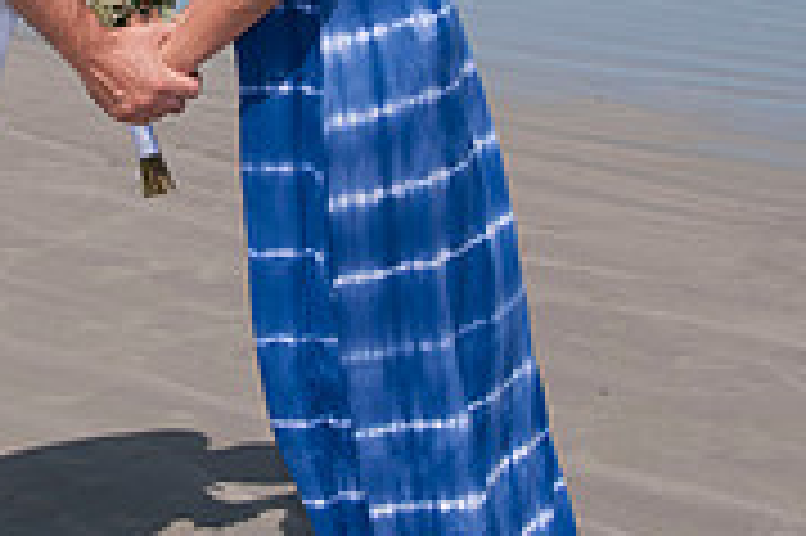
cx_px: 182
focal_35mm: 113
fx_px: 2528
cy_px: 0
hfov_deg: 18.0
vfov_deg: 12.0
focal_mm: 30
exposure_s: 1/250
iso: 100
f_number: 11
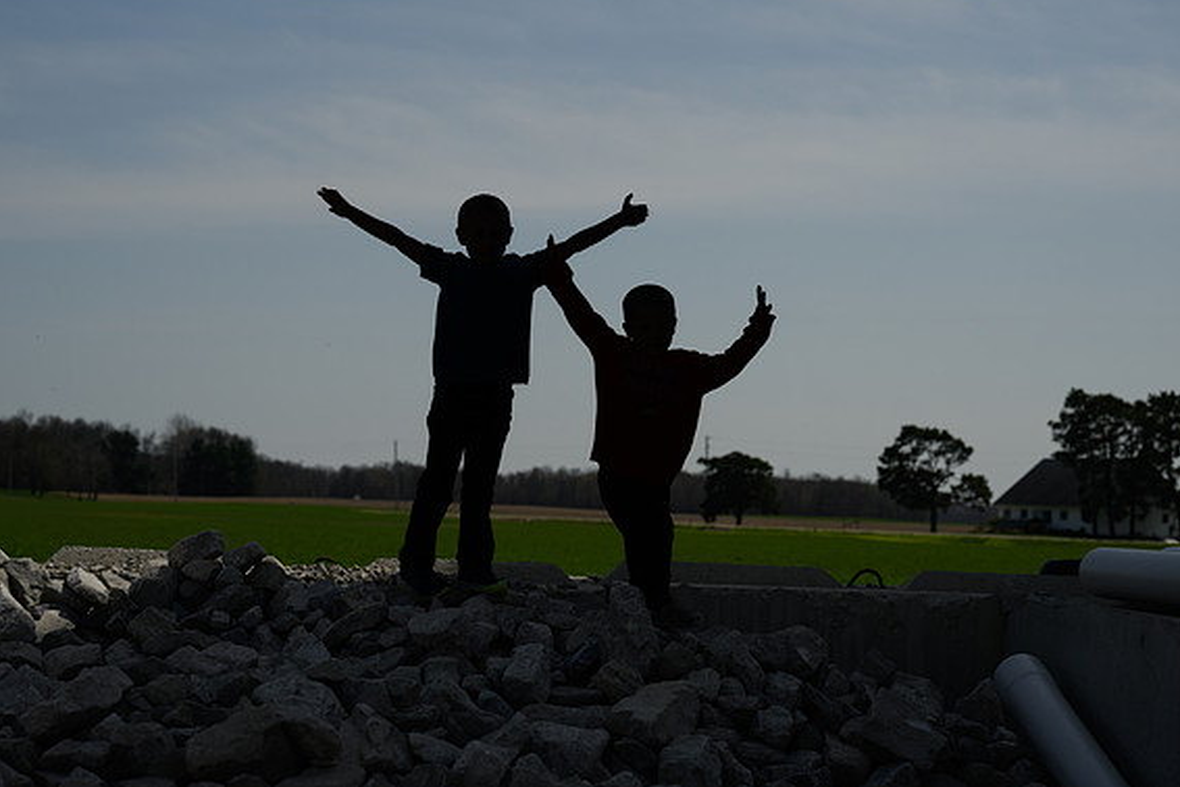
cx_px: 601
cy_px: 388
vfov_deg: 15.7
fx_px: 2851
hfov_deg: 23.4
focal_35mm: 87
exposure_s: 1/4000
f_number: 6.3
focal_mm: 85
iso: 64
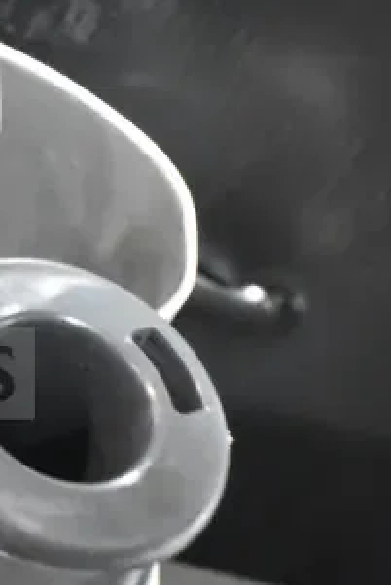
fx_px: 1334
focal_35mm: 82
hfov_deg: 15.5
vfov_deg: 24.7
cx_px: -185
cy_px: 265
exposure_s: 1/100
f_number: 5
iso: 6400
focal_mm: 18
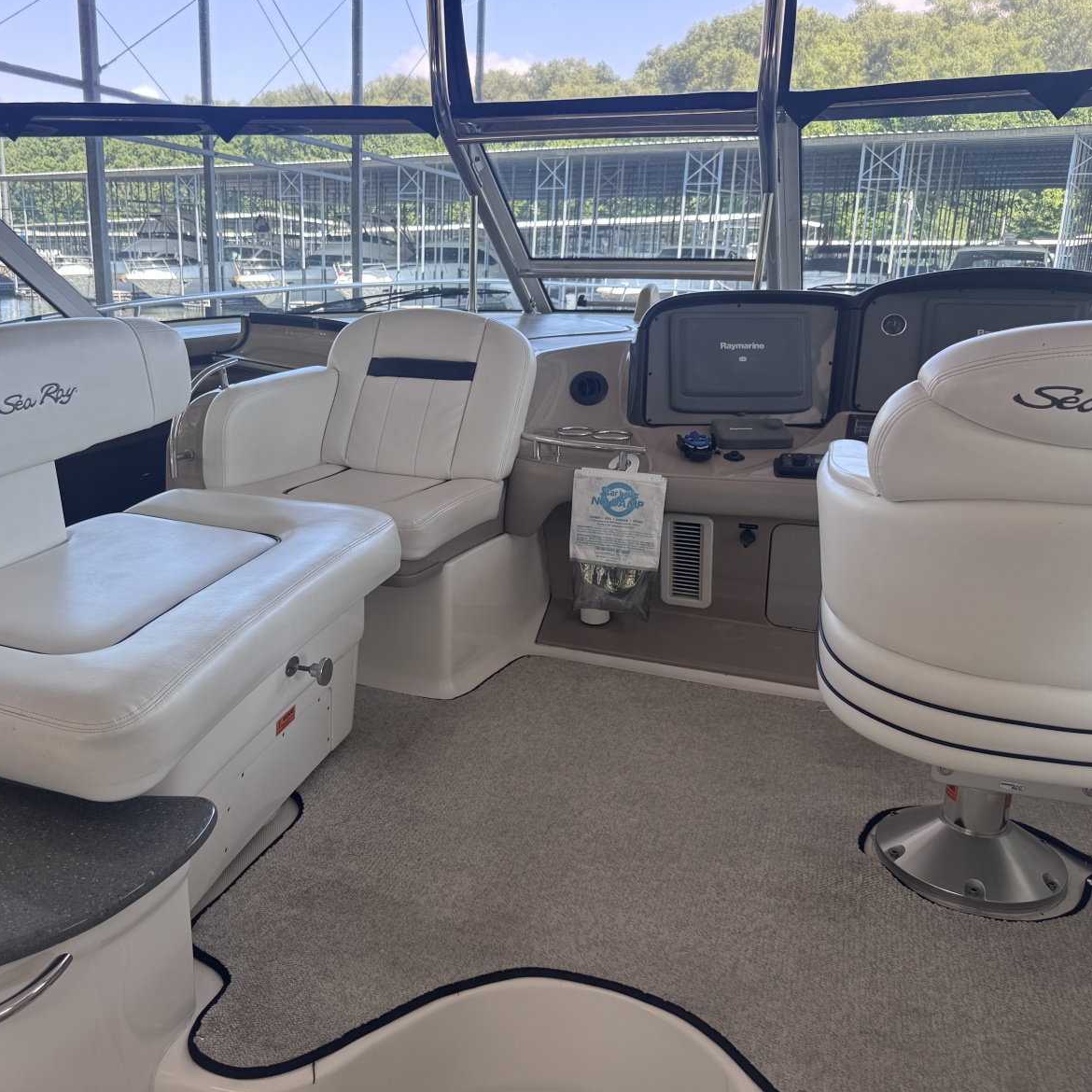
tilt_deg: -16.0
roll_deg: -1.0
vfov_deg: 55.6
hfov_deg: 55.0
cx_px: 409
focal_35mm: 29
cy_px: 548
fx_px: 1035
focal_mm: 6.76
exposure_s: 1/230
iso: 80
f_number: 1.78
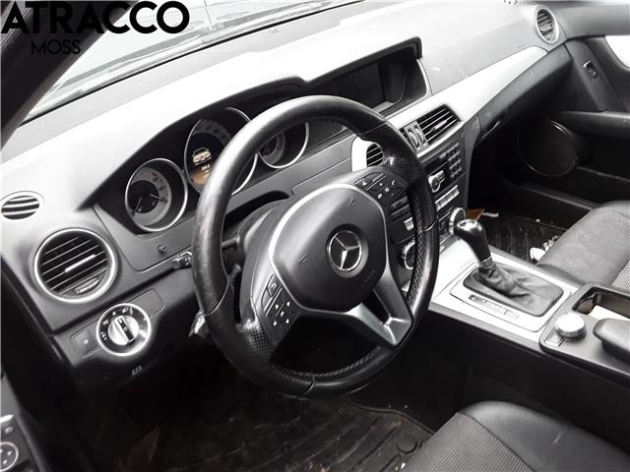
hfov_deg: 63.4
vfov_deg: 49.7
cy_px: 236
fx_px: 510
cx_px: 315
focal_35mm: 28
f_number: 1.9
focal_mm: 2.91
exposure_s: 1/50
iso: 80
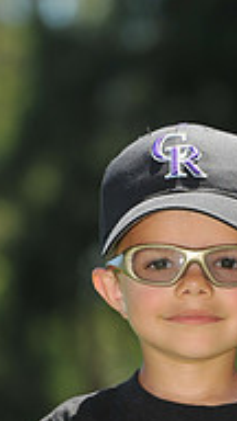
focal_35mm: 380
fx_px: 4245
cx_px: 200
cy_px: 511
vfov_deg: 5.7
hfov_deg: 3.2
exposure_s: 1/1250
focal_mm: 120
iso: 200
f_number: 4
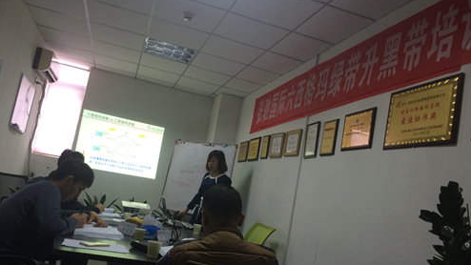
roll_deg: -10.1
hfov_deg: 61.0
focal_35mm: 32
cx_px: 237
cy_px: 150
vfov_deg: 36.6
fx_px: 400
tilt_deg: +5.7
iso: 125
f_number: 2.2
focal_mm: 4.15
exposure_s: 1/33
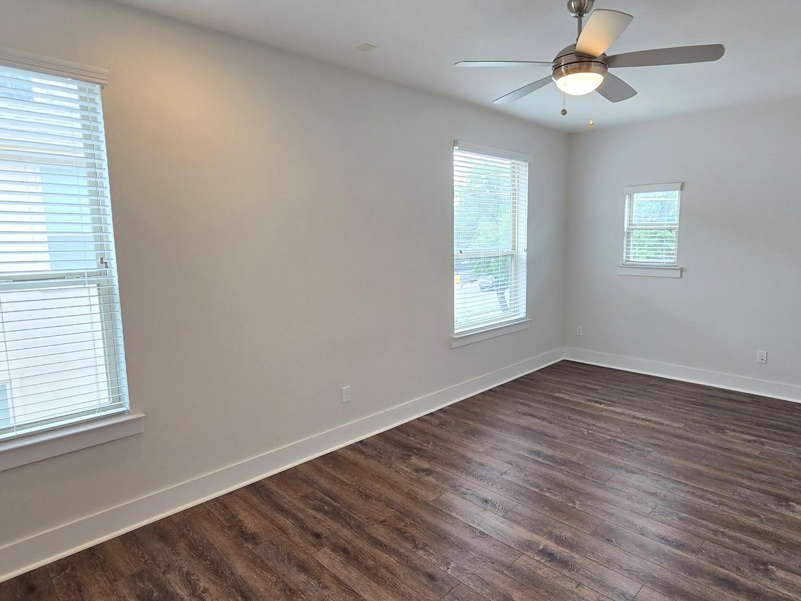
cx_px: 463
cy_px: 282
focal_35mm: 19
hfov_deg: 84.0
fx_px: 440
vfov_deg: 68.6
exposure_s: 1/60
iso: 125
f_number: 2.2
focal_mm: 2.2
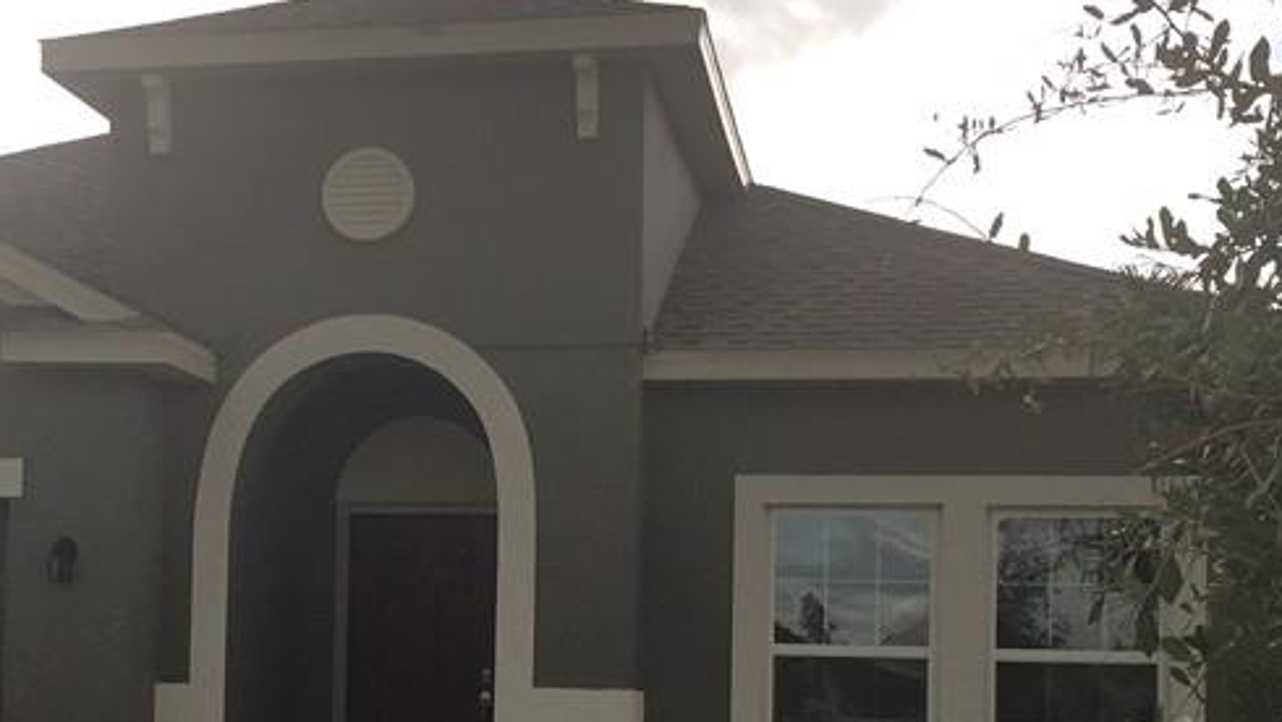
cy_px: 646
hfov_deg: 31.6
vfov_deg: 18.0
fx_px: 2244
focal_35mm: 66
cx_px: 413
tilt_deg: +2.1
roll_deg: -2.6
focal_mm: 4.15
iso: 50
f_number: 2.2
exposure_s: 1/1163
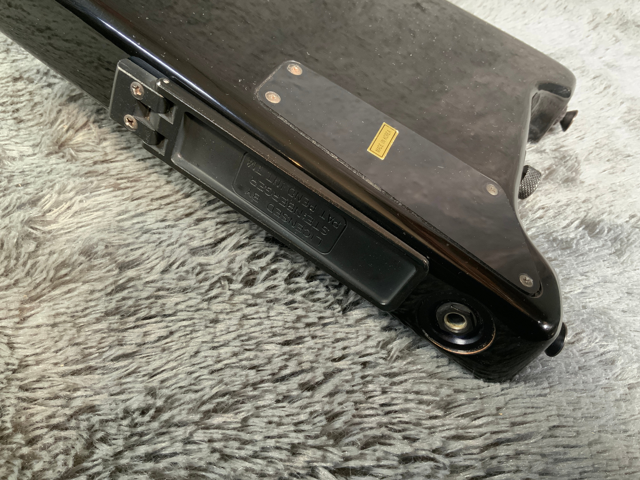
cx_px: 320
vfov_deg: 48.2
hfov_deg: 61.7
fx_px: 536
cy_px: 240
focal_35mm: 29
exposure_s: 1/35
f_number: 1.8
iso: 250
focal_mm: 3
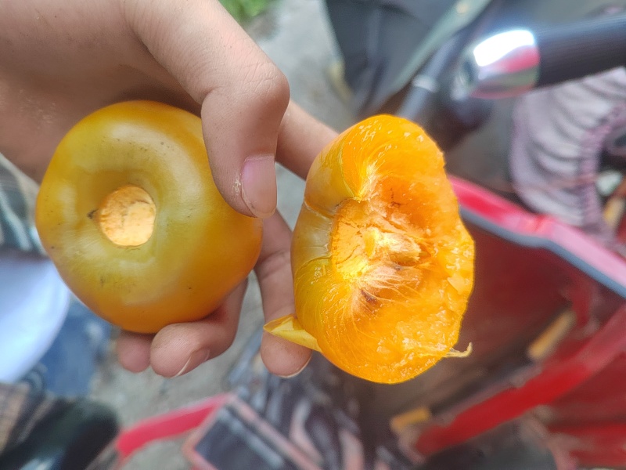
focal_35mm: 23
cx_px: 313
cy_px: 235
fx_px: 416
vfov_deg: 58.9
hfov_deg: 73.9
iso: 994
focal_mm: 5.52
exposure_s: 1/100
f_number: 1.9
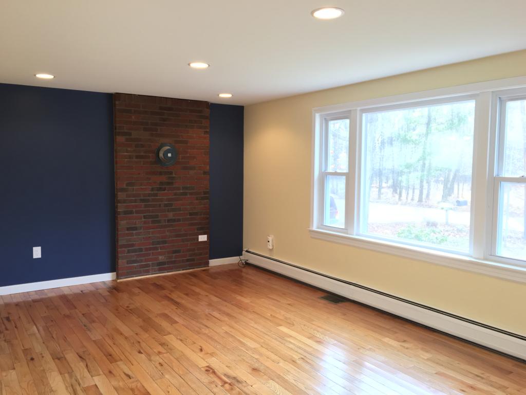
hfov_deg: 61.7
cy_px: 198
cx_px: 263
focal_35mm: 29
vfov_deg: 48.2
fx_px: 441
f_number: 2.2
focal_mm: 4.15
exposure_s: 1/30
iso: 80
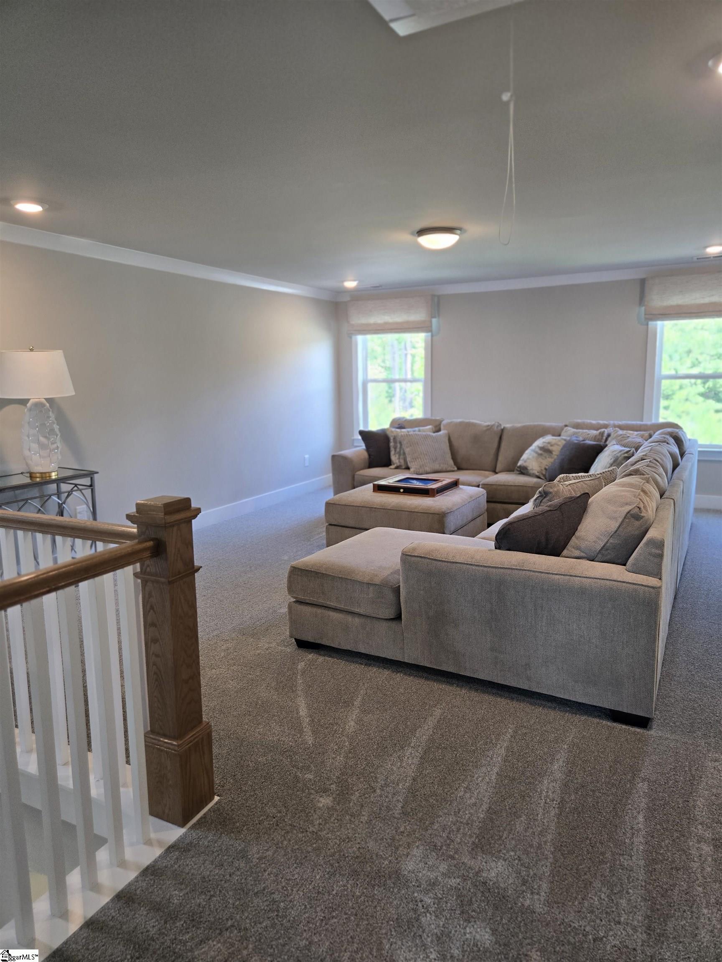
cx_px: 361
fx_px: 640
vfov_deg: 73.9
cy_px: 481
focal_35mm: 23
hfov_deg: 58.9
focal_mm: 5.4
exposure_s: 1/120
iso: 160
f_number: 1.8
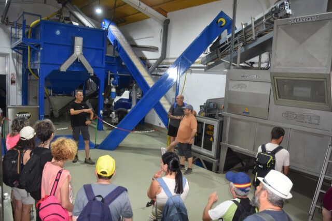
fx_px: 249
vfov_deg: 48.0
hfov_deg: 67.4
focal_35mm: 27
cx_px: 166
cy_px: 110
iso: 400
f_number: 3.5
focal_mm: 18
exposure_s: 1/60
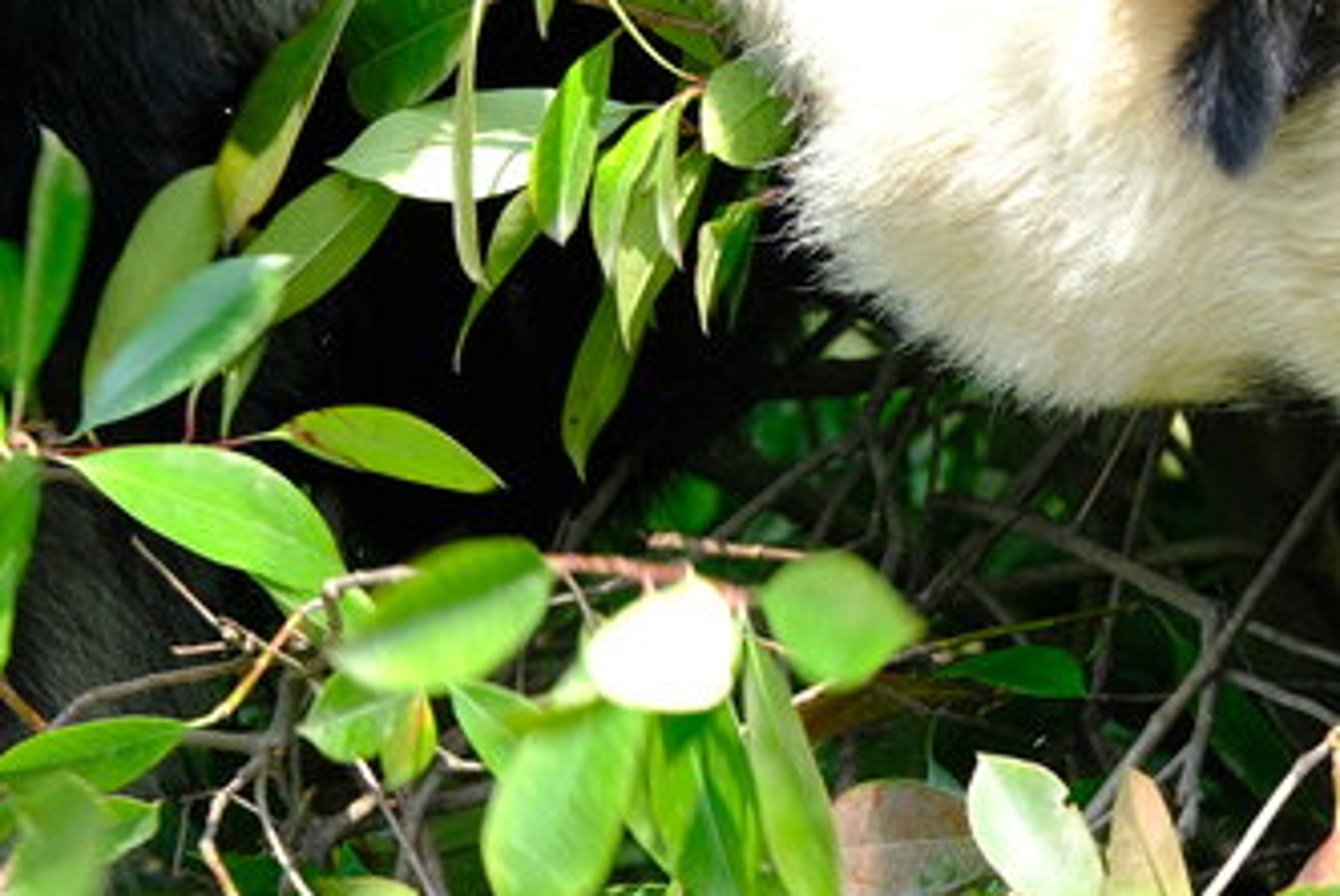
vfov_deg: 3.4
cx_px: 1021
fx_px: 15200
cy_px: 262
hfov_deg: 5.0
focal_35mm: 408
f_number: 4
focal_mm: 75
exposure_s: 1/400
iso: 250
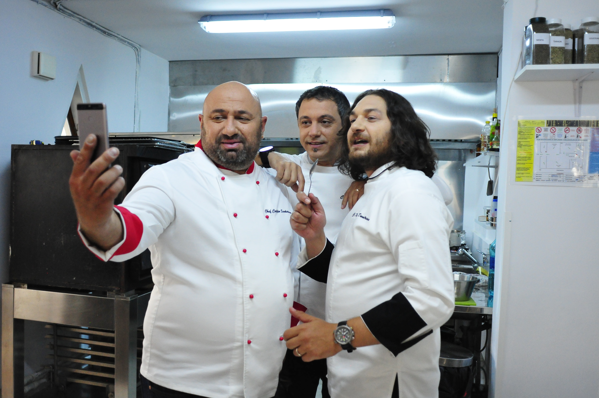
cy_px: 199
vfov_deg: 43.5
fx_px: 499
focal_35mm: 30
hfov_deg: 62.0
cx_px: 300
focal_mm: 20
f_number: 2.8
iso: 2000
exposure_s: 1/320
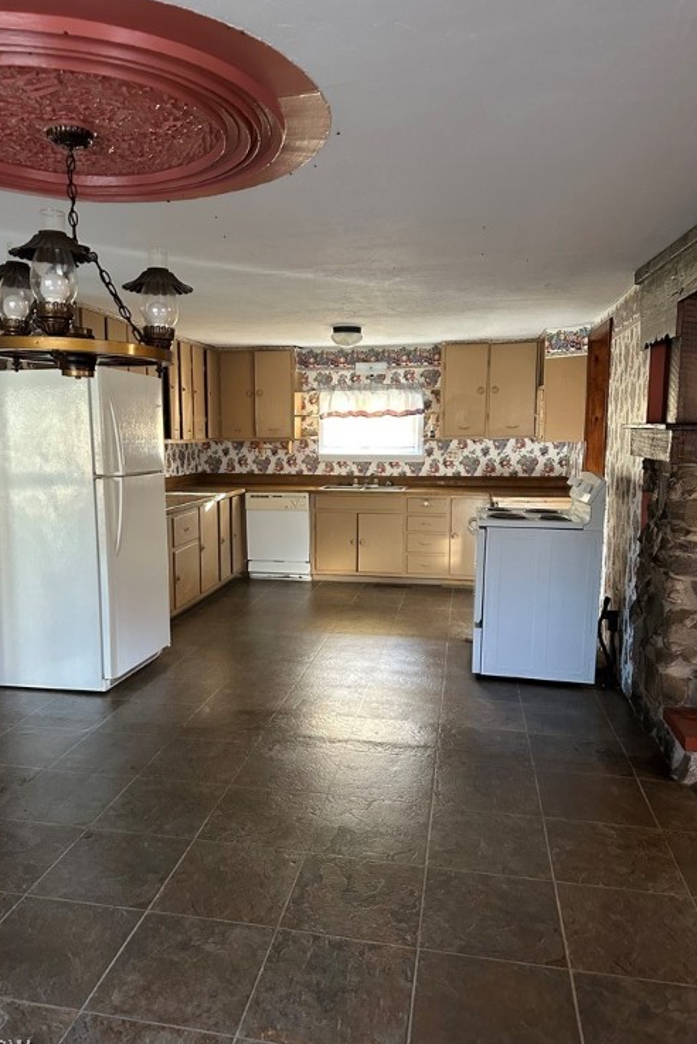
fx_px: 754
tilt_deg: -7.4
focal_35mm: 26
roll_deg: -0.2
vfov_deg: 69.4
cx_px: 299
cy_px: 534
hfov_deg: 49.4
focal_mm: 6.86
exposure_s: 1/60
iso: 500
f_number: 1.78
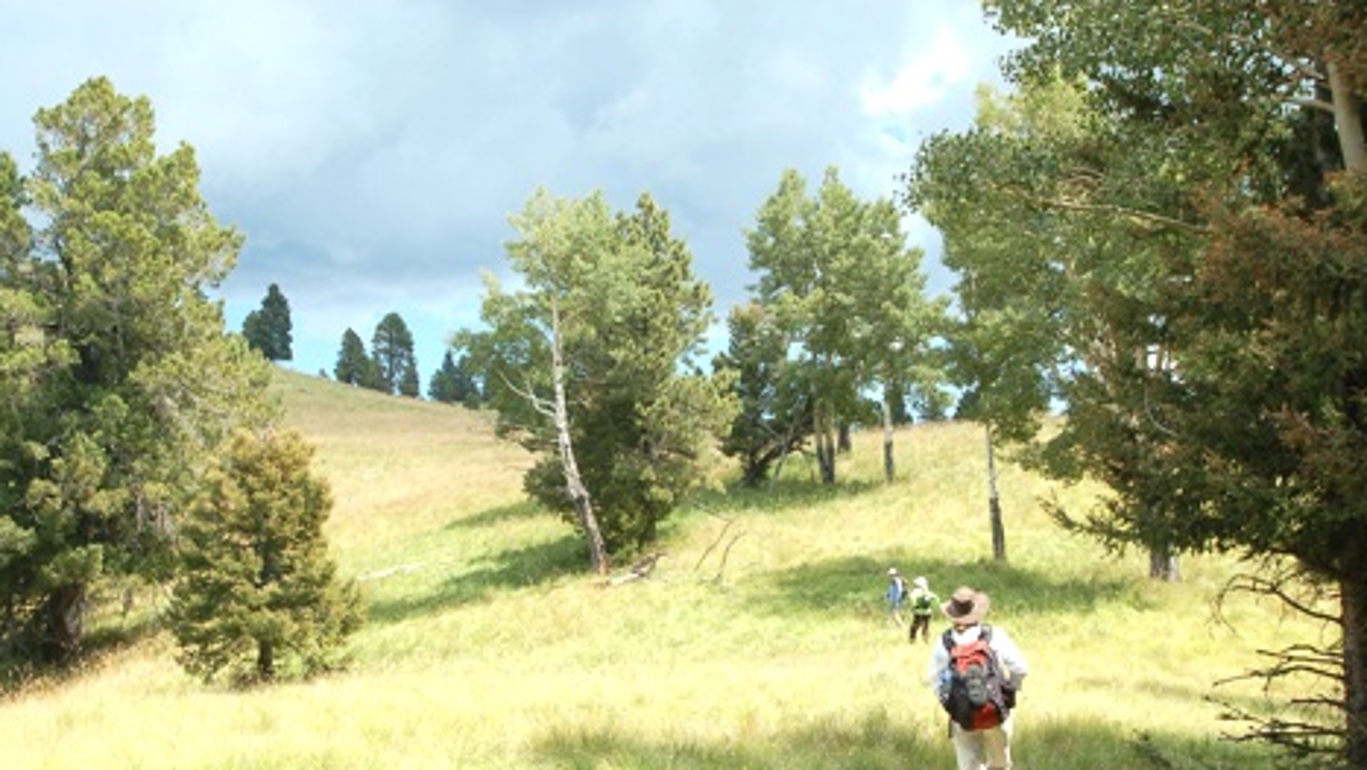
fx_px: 1704
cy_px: 460
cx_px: 664
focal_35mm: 47
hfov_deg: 43.7
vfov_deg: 25.4
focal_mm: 28
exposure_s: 1/200
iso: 400
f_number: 7.1
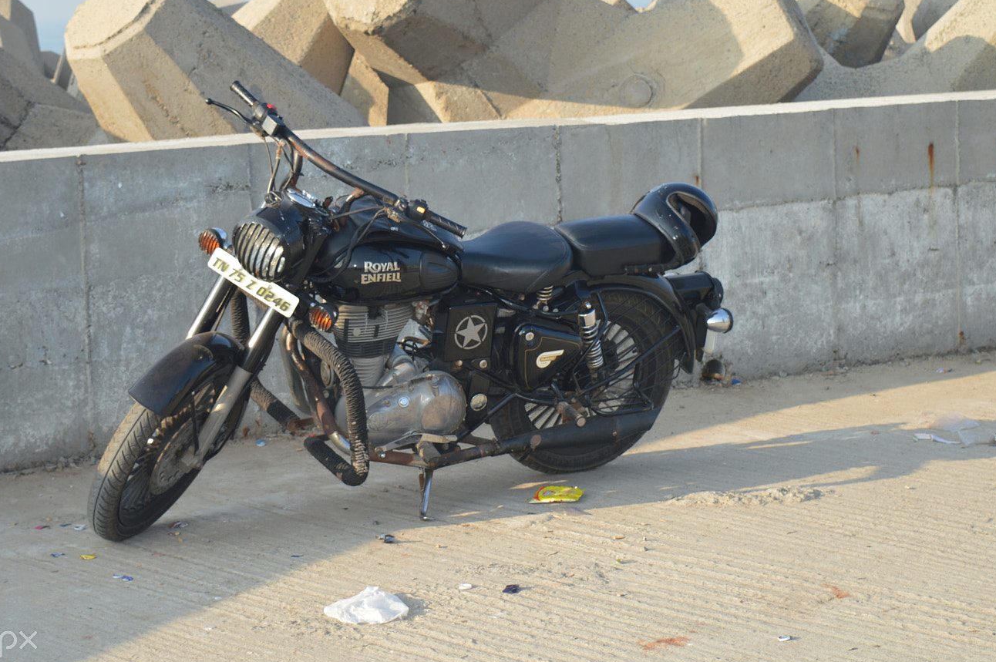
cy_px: 340
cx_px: 463
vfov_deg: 17.5
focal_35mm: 78
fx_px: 2156
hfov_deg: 26.0
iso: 100
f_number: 5.6
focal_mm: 42
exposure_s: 1/200
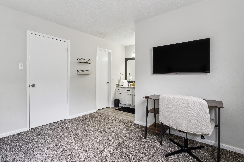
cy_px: 81
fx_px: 115
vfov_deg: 70.4
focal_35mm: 17
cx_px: 122
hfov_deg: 93.3
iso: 50
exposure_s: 1
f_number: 16
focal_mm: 17
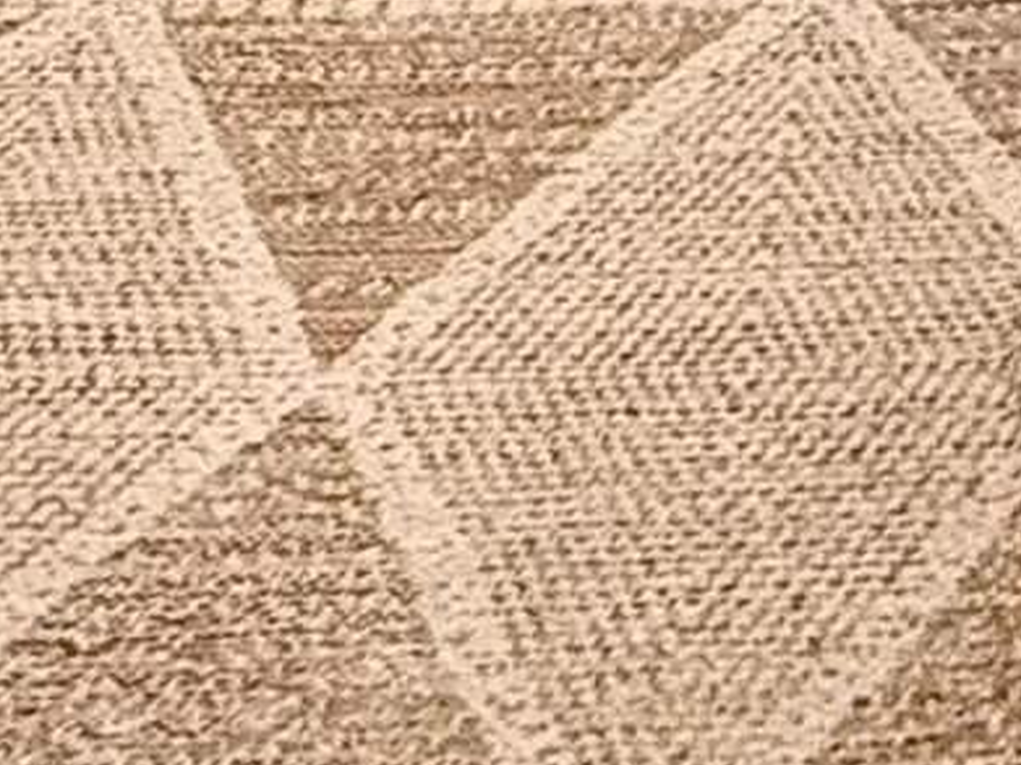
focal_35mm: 110
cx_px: 1452
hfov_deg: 16.5
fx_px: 3243
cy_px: -1640
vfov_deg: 9.7
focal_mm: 2.22
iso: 320
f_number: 2.2
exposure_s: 1/120
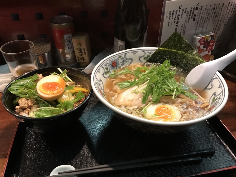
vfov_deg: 49.7
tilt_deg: -37.7
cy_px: 88
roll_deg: -1.6
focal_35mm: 28
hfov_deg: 63.4
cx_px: 118
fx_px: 191
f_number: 1.8
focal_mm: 3.99
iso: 80
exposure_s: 1/15
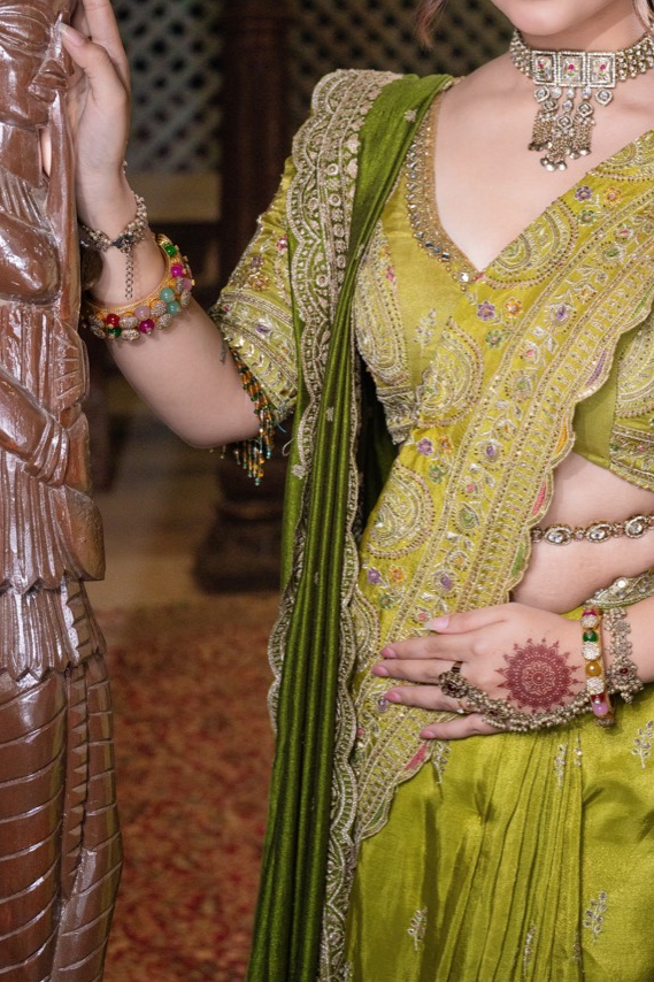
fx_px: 2235
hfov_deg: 16.6
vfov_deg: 24.5
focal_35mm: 82
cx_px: 451
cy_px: 246
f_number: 4
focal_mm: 50
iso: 800
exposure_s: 1/400
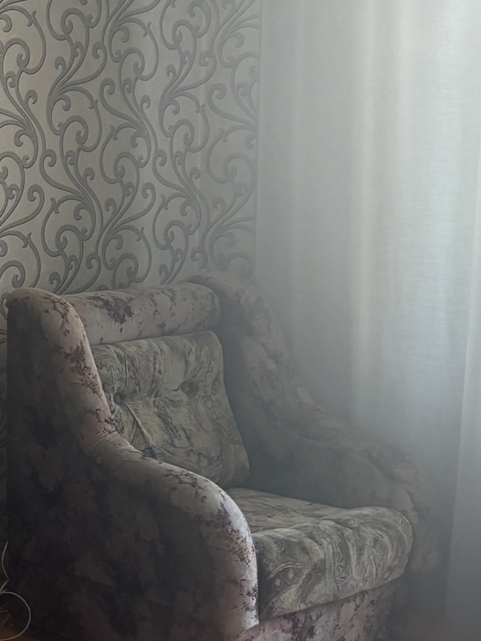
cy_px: 390
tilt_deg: -7.1
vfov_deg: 24.4
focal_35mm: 80
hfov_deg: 17.8
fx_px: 1481
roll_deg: +1.4
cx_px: -37
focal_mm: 5.96
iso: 125
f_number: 1.6
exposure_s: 1/115
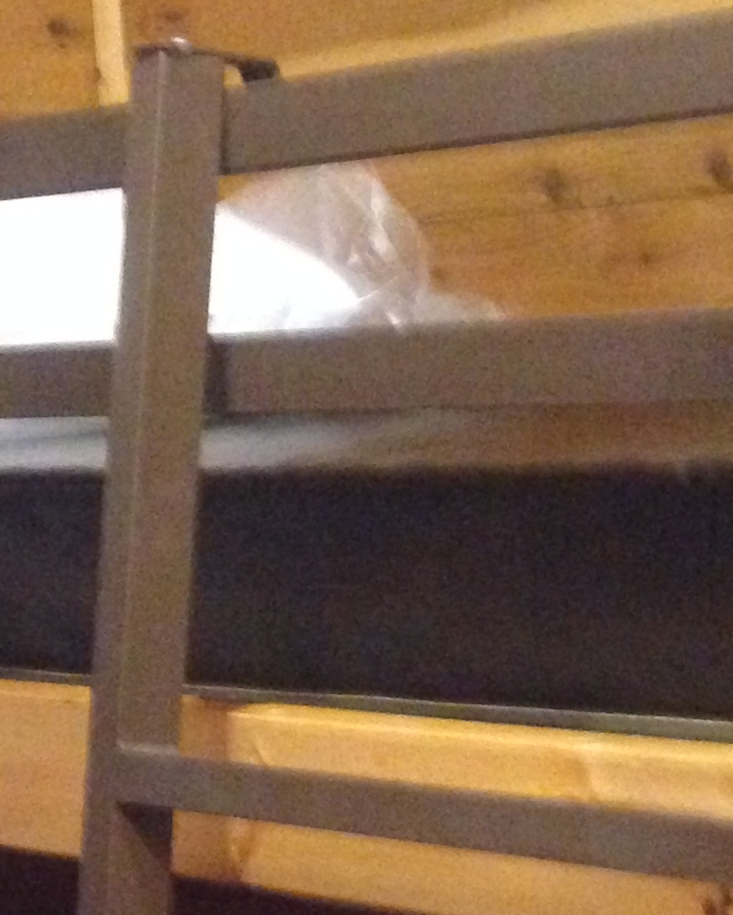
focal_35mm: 110
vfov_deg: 16.8
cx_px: 327
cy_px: 1051
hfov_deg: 14.0
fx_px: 2982
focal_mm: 4.12
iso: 800
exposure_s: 1/15
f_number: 2.4
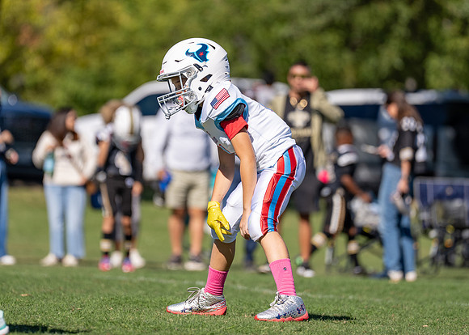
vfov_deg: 4.1
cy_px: 138
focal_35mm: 352
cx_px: 213
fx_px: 4681
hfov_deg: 5.7
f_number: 2.8
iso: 100
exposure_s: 1/2500
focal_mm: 200
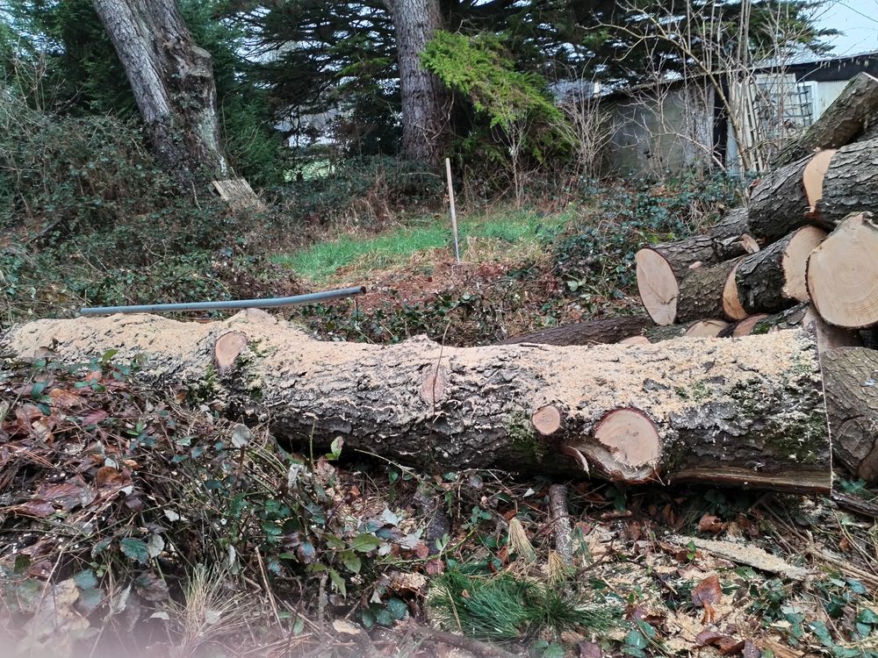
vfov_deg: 53.1
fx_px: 659
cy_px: 329
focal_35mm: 26
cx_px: 439
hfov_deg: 67.3
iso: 148
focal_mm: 4.75
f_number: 1.8
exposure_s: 1/50
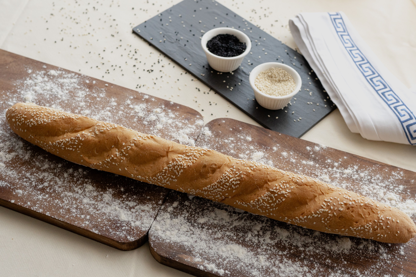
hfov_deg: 38.2
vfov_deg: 26.0
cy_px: 138
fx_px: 601
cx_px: 208
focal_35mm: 52
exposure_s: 1/200
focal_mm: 35
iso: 800
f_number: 4.5
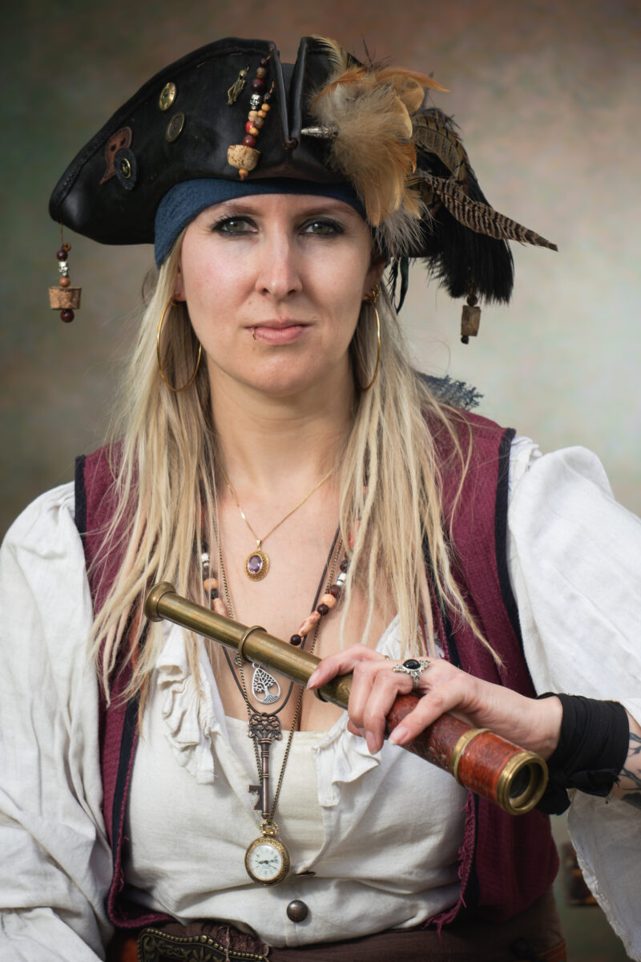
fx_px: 5047
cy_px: 481
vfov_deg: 10.9
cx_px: 320
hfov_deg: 7.3
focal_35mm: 189
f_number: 5.6
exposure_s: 1/200
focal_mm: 126
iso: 100
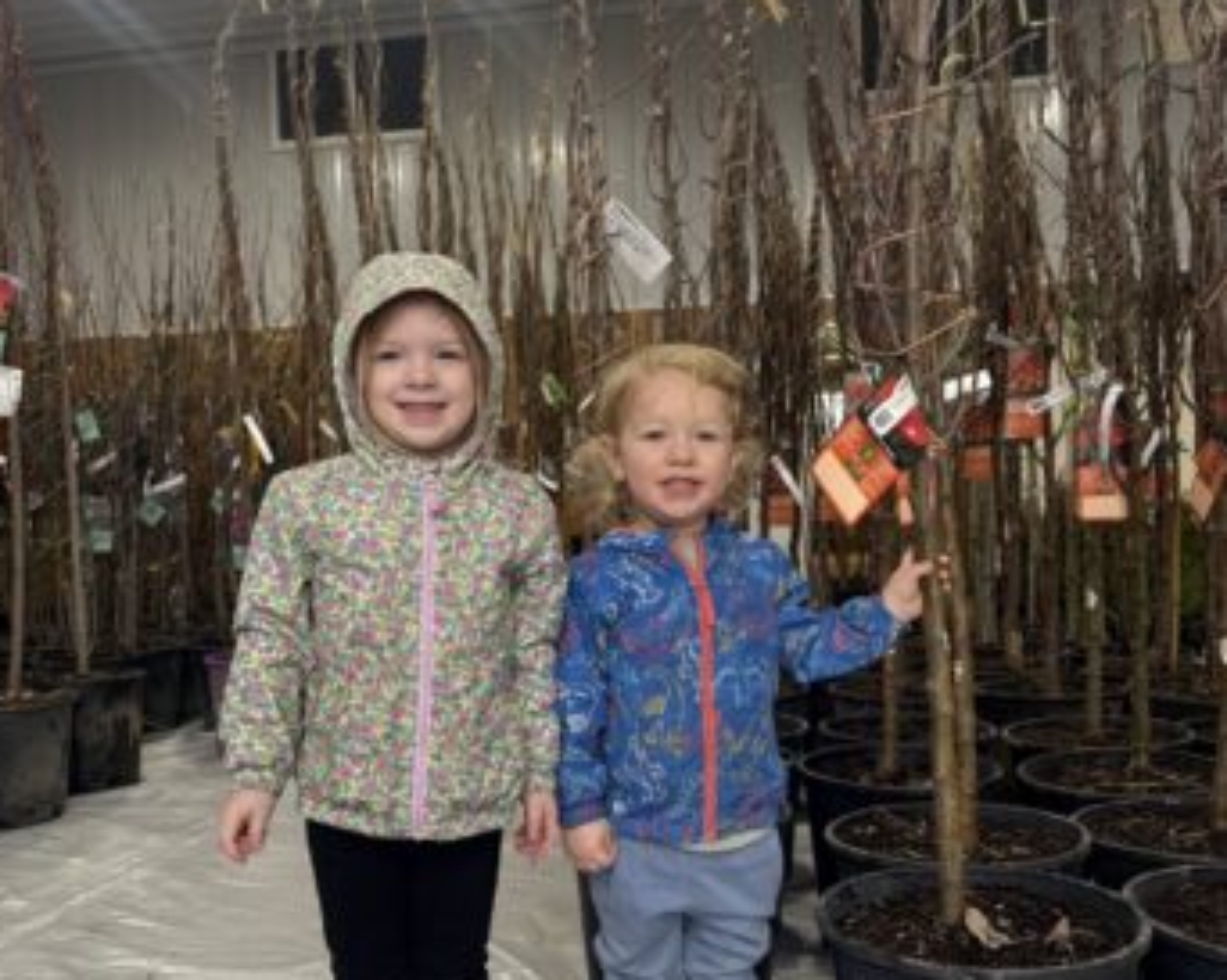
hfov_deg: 55.7
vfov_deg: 45.6
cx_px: 603
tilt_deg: -3.1
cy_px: 573
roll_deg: +1.7
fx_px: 1161
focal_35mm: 32
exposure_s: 1/120
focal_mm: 6.76
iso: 80
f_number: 1.78
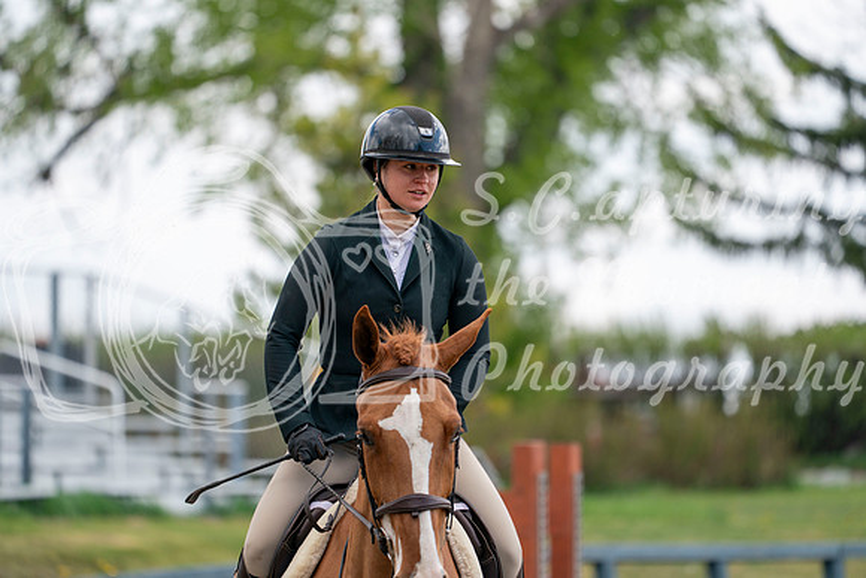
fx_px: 8686
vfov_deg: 3.8
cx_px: 433
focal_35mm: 361
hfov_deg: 5.7
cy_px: 289
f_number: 5.6
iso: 200
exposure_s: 1/400
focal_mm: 361
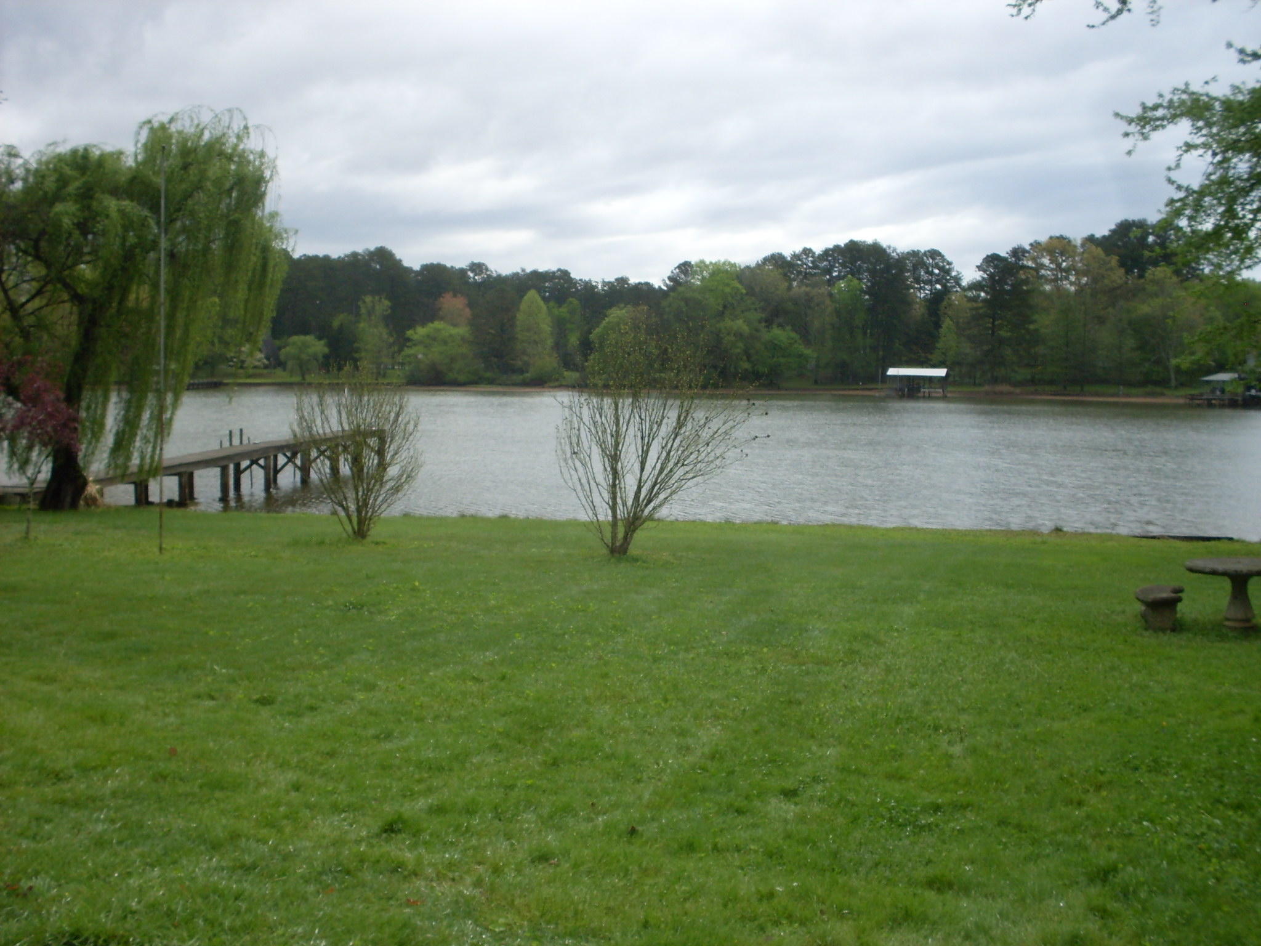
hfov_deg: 49.0
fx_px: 1384
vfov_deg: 37.7
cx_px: 630
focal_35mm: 38
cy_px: 473
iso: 80
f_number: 8.4
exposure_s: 1/180
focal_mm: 6.3
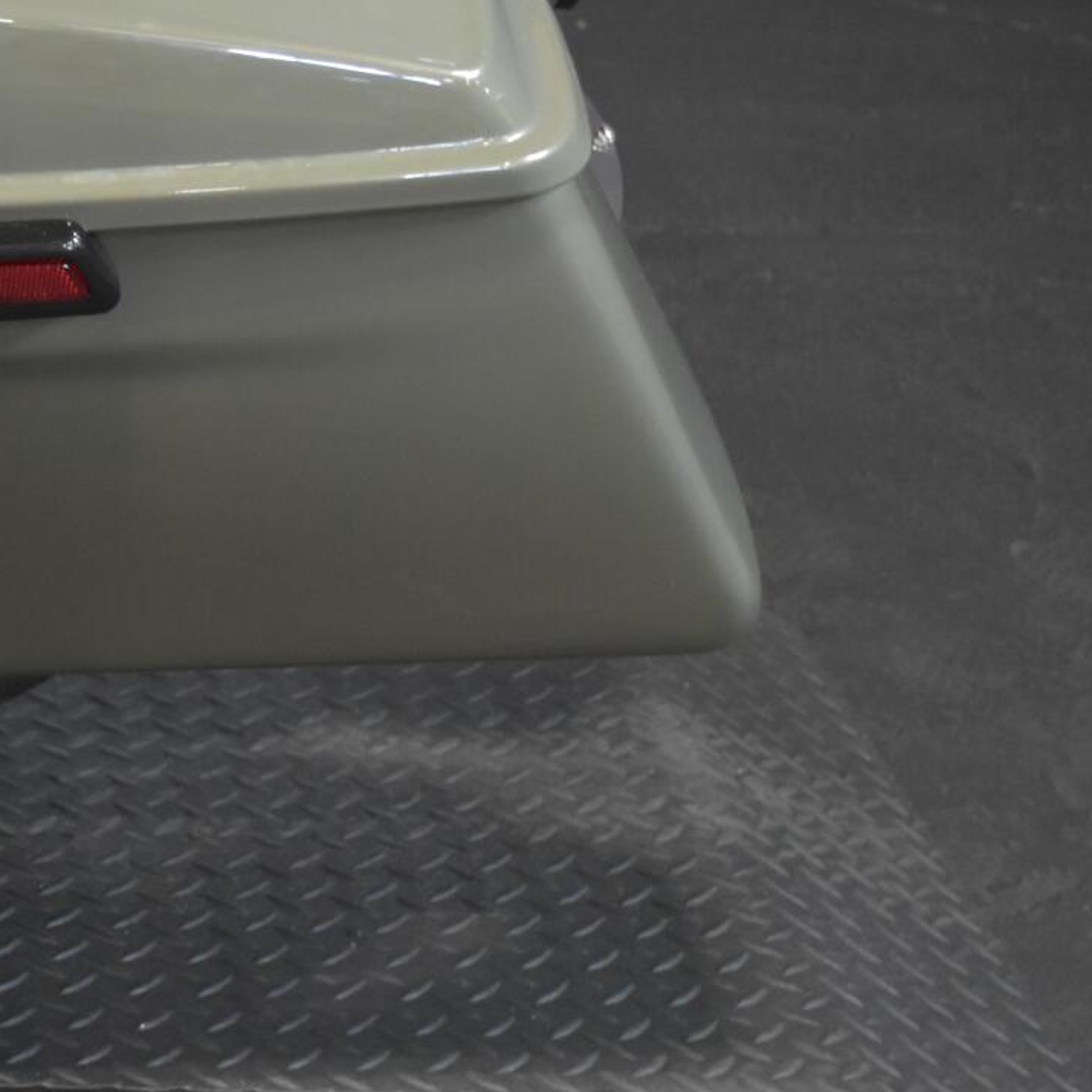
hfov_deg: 15.6
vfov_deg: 16.2
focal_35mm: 107
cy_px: 257
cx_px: -289
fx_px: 3819
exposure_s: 1/20
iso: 1600
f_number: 4.5
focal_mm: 30
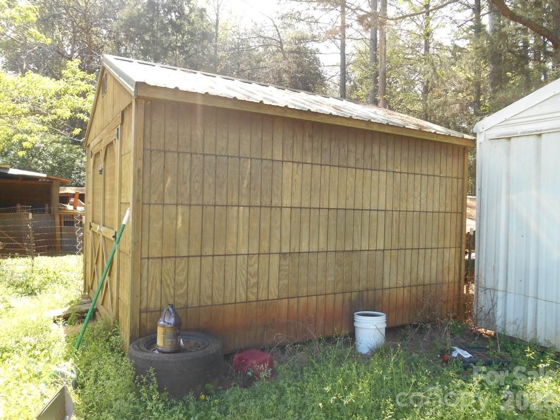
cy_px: 210
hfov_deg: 67.3
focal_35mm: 26
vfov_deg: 53.0
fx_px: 420
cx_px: 280
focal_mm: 4.7
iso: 220
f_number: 3.4
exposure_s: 1/250
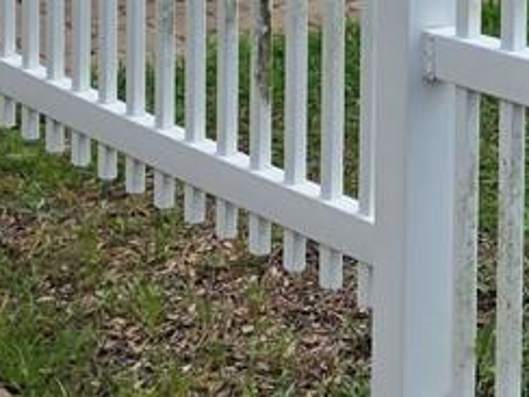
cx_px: 1114
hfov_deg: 11.5
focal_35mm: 151
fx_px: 2308
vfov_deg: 9.0
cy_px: -486
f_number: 1.7
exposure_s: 1/7061
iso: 80
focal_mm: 6.3
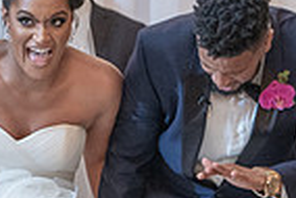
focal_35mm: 417
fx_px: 3432
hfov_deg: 4.9
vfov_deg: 3.3
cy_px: 184
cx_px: 242
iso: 2000
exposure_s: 1/100
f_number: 4
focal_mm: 86
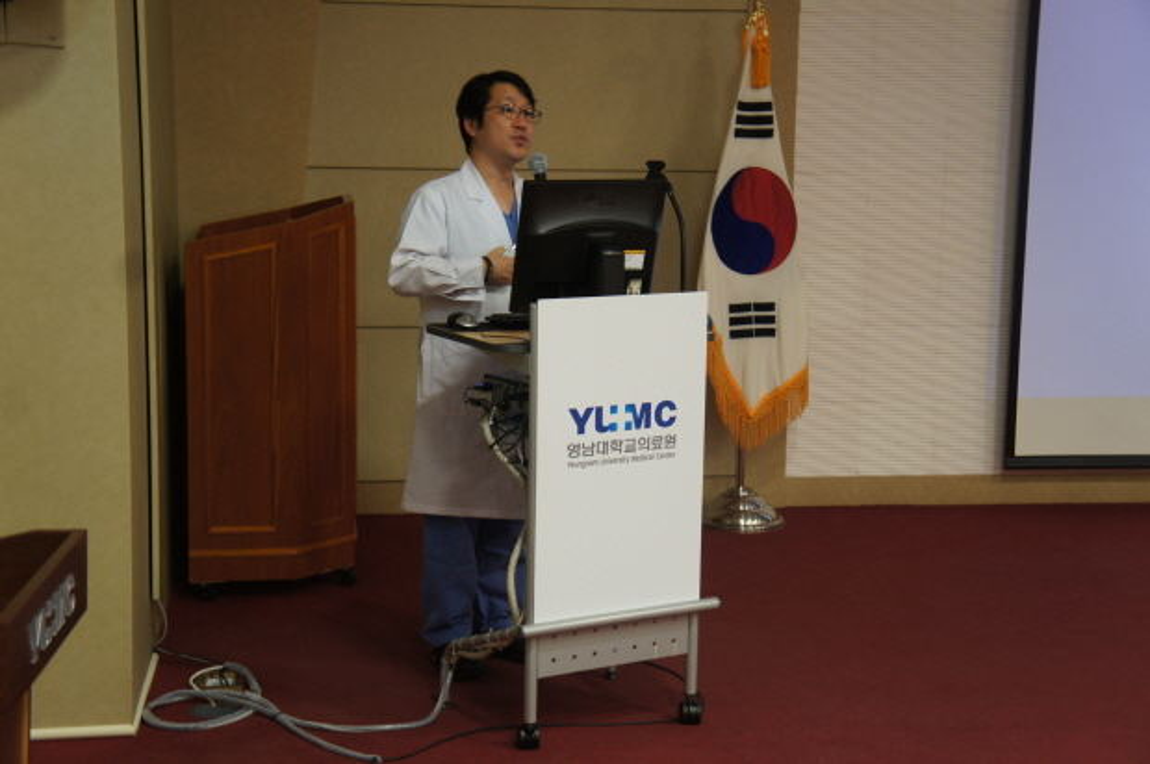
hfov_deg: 34.2
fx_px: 1867
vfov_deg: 23.1
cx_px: 575
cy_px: 382
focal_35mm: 58
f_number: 4.5
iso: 400
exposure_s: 1/13
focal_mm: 39
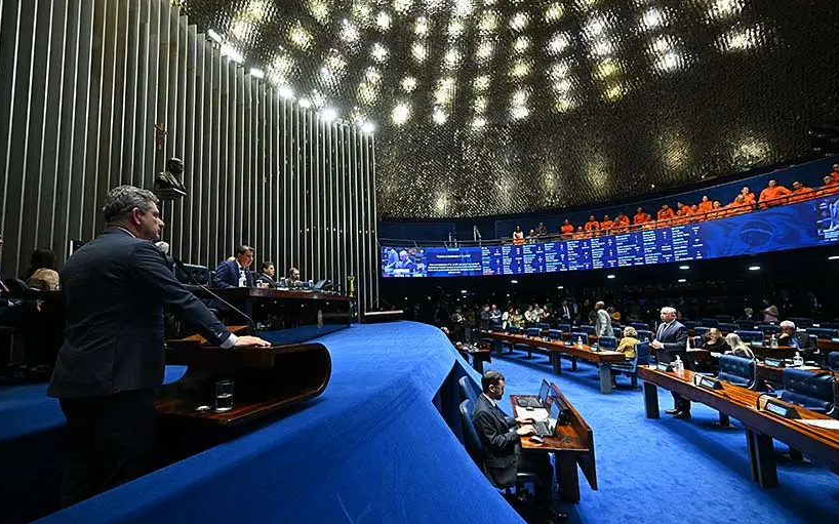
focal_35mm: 15
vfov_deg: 74.8
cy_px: 269
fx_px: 343
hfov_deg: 101.5
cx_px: 413
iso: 2500
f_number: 4
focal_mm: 14
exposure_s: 1/160
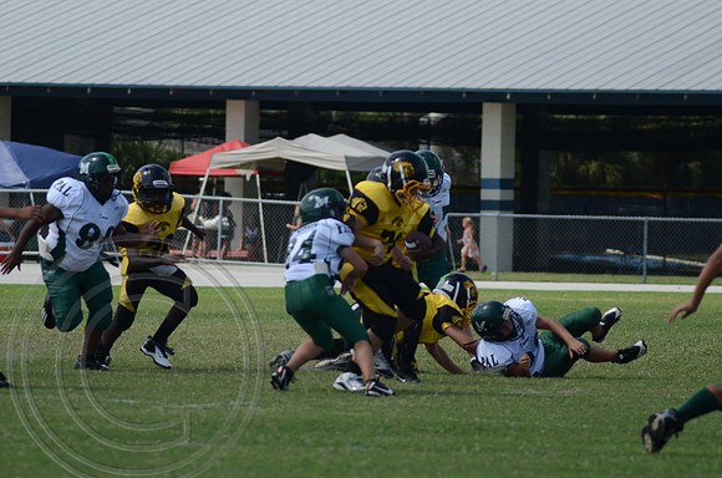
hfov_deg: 5.5
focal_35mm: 375
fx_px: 7504
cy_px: 239
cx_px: 361
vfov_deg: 3.6
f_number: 5.6
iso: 200
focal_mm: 250
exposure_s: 1/800
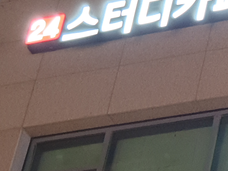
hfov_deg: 19.4
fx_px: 652
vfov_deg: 14.9
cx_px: 210
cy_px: 48
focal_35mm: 99
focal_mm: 6
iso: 160
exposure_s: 1/15
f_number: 2.4
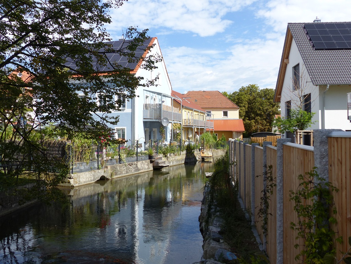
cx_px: 176
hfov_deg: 55.4
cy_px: 132
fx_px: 335
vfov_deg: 42.9
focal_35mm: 33
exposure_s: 1/800
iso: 100
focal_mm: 5.9
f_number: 4
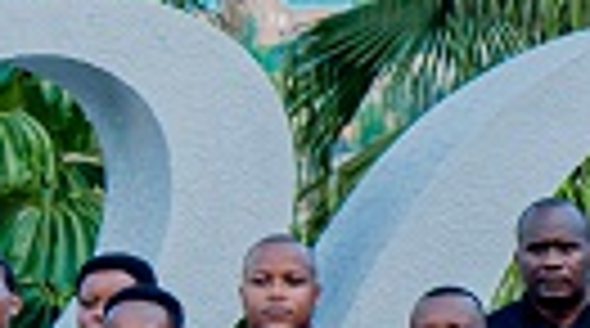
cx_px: -1212
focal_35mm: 401
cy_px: 249
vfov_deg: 3.0
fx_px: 6259
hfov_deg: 5.1
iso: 250
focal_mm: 50
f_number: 4.5
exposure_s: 1/125
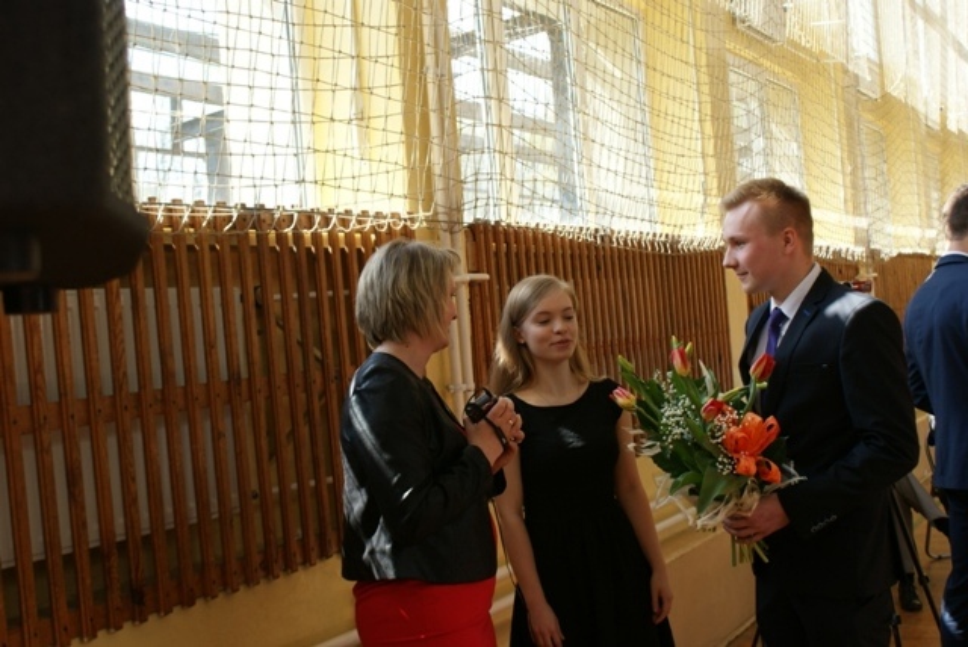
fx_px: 1211
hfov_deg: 43.6
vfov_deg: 29.9
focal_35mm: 45
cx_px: 484
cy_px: 324
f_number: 5
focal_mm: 30
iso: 100
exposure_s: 1/60
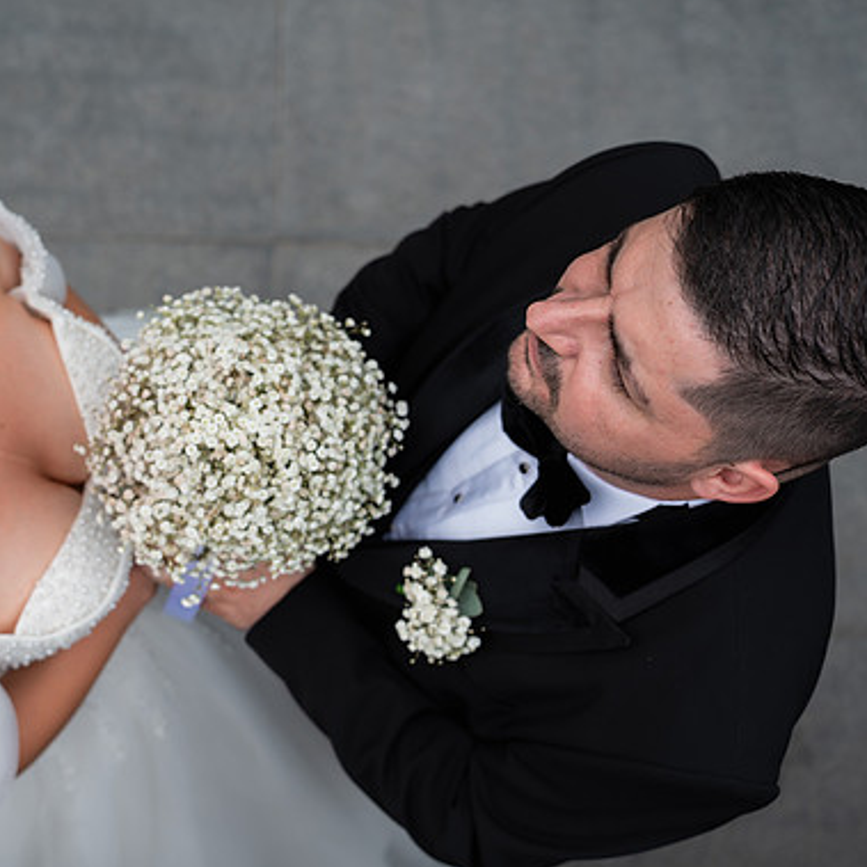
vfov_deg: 32.8
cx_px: 240
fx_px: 1474
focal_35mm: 52
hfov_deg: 32.3
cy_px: 435
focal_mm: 40
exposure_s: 1/800
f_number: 3.5
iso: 200
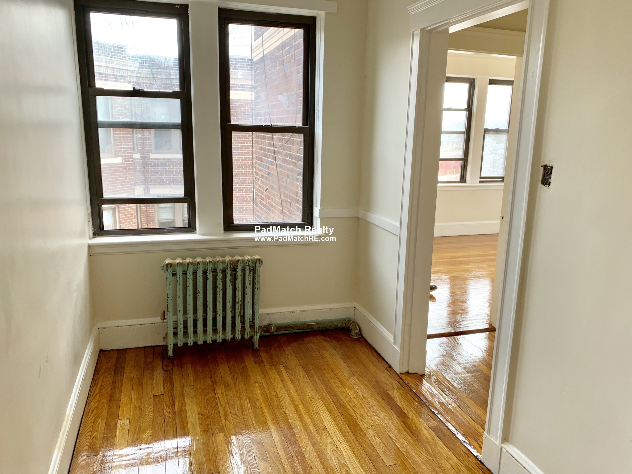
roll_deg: -1.4
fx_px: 475
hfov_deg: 67.3
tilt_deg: -11.5
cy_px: 237
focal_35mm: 26
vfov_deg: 53.1
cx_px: 316
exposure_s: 1/121
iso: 40
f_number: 1.8
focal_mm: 4.25
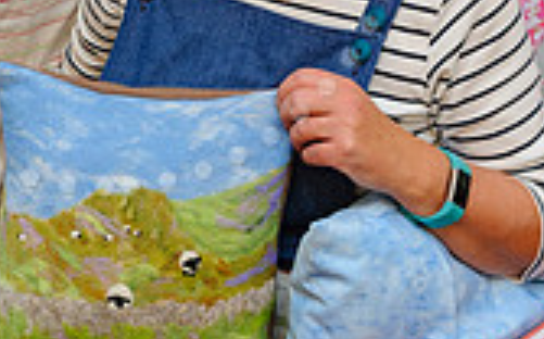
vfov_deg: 15.9
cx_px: 106
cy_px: -114
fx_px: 1140
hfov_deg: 26.3
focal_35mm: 77
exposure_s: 1/80
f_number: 5
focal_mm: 28
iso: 1600
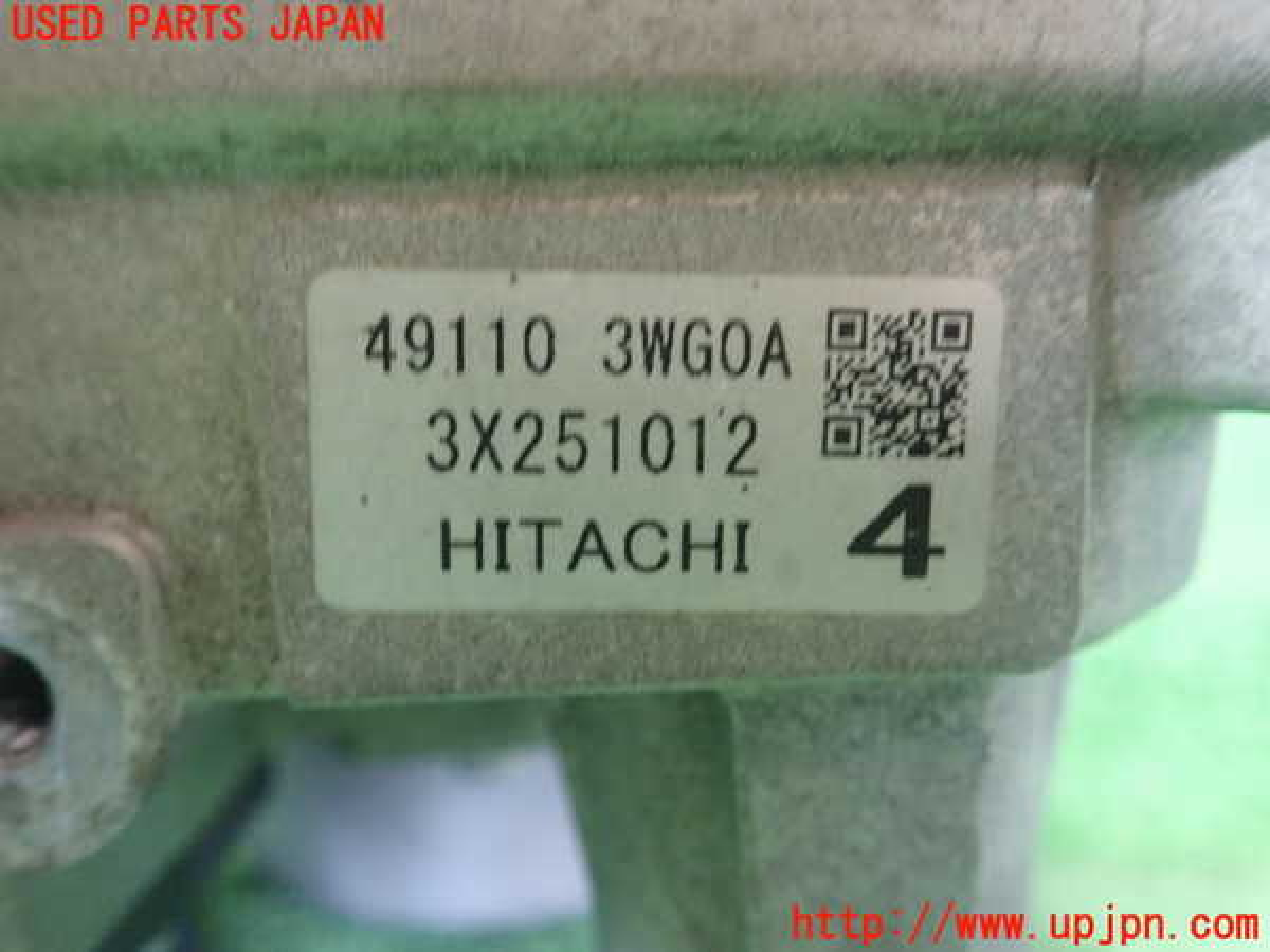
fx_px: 1101
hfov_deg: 60.0
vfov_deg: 46.8
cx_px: 635
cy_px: 476
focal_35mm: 30
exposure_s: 1/40
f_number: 2.3
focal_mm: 5.5
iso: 800
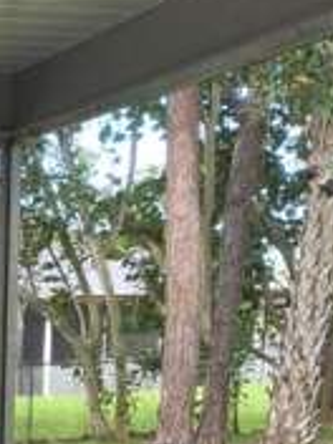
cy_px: 749
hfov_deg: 14.8
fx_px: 1167
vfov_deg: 18.0
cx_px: -204
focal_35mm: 91
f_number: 1.7
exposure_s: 1/100
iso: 111
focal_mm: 4.68
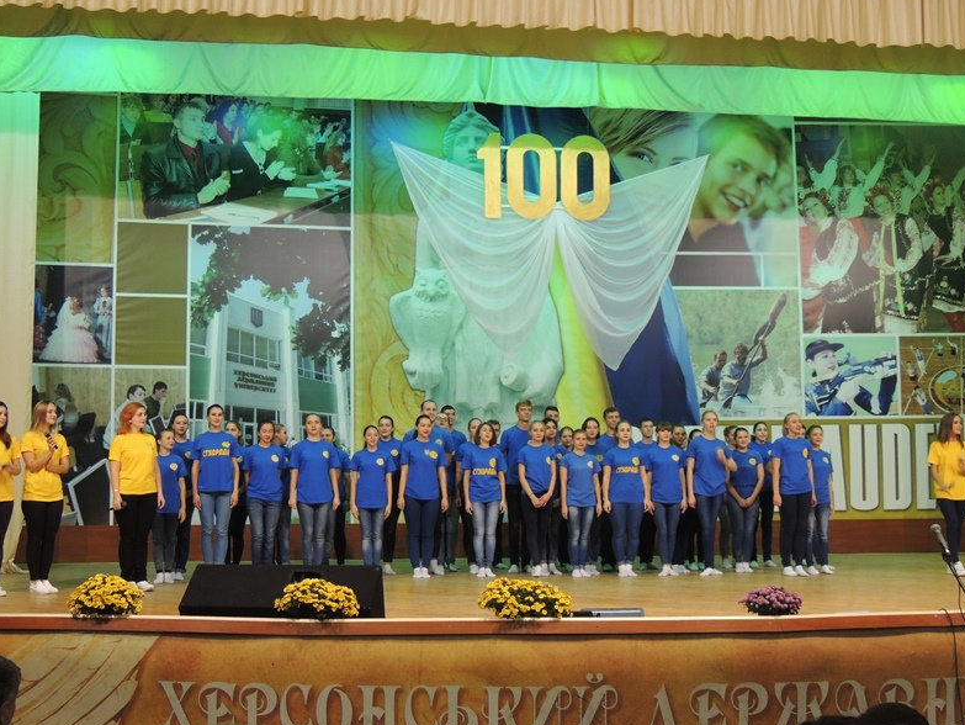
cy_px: 359
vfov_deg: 30.3
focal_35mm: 48
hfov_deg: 39.6
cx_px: 488
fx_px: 1339
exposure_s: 1/20
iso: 400
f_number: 3.5
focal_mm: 8.3
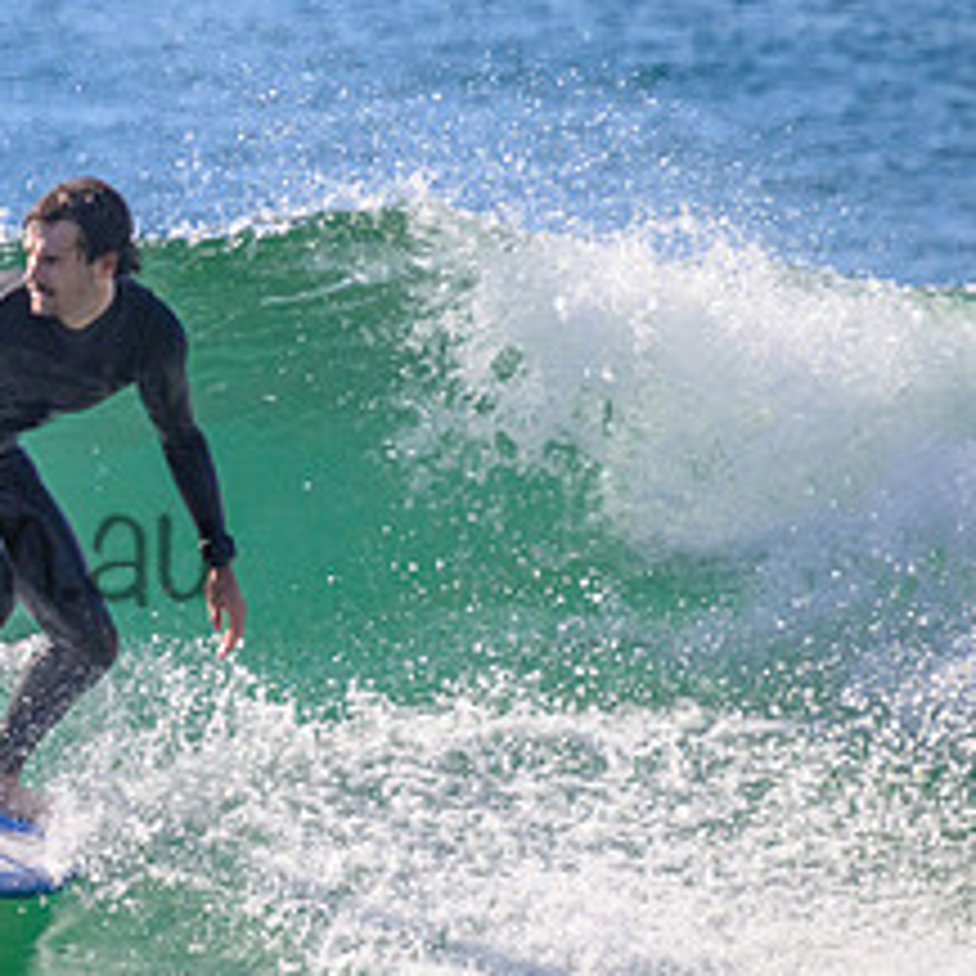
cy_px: 497
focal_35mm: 1815
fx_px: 57897
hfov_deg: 1.0
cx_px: -261
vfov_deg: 1.0
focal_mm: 800
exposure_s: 1/2000
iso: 1400
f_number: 11
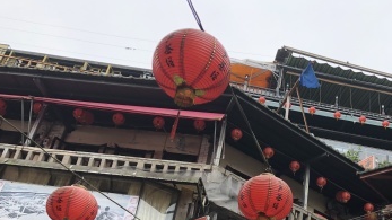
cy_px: 189
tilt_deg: +31.2
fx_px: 457
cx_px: 272
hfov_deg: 45.4
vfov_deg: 26.4
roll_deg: -6.1
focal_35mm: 44
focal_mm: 4
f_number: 1.8
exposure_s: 1/251
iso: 20
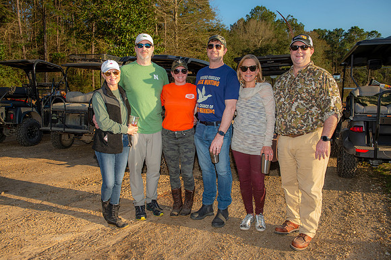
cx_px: 196
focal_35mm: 28
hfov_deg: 65.5
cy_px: 130
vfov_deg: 46.4
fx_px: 304
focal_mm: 28
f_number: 5.6
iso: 50
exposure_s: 1/160
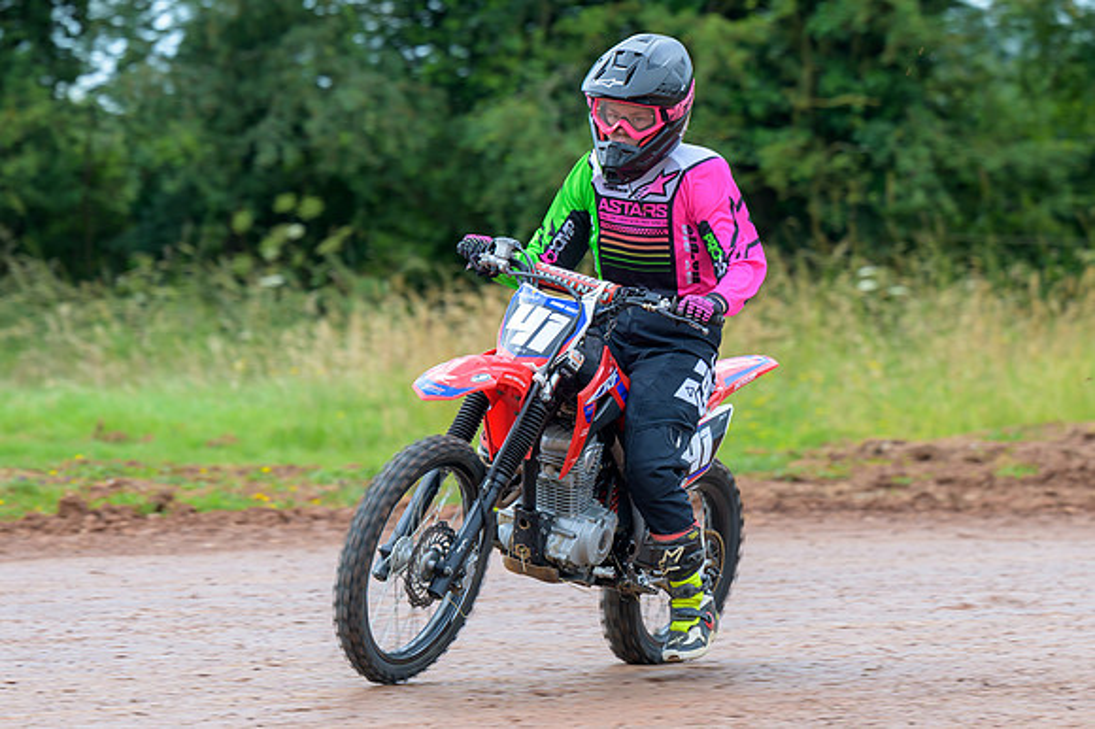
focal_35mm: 264
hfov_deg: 7.8
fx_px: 8013
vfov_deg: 5.2
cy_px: 413
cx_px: 509
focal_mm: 145
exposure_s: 1/320
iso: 110
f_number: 4
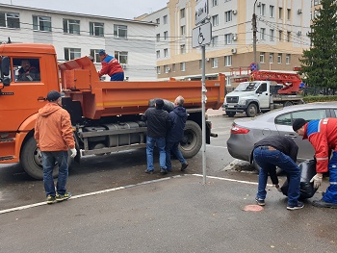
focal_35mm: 30
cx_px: 159
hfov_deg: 59.9
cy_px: 120
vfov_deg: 46.8
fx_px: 292
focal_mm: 4.3
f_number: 2.4
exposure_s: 1/384
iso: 50
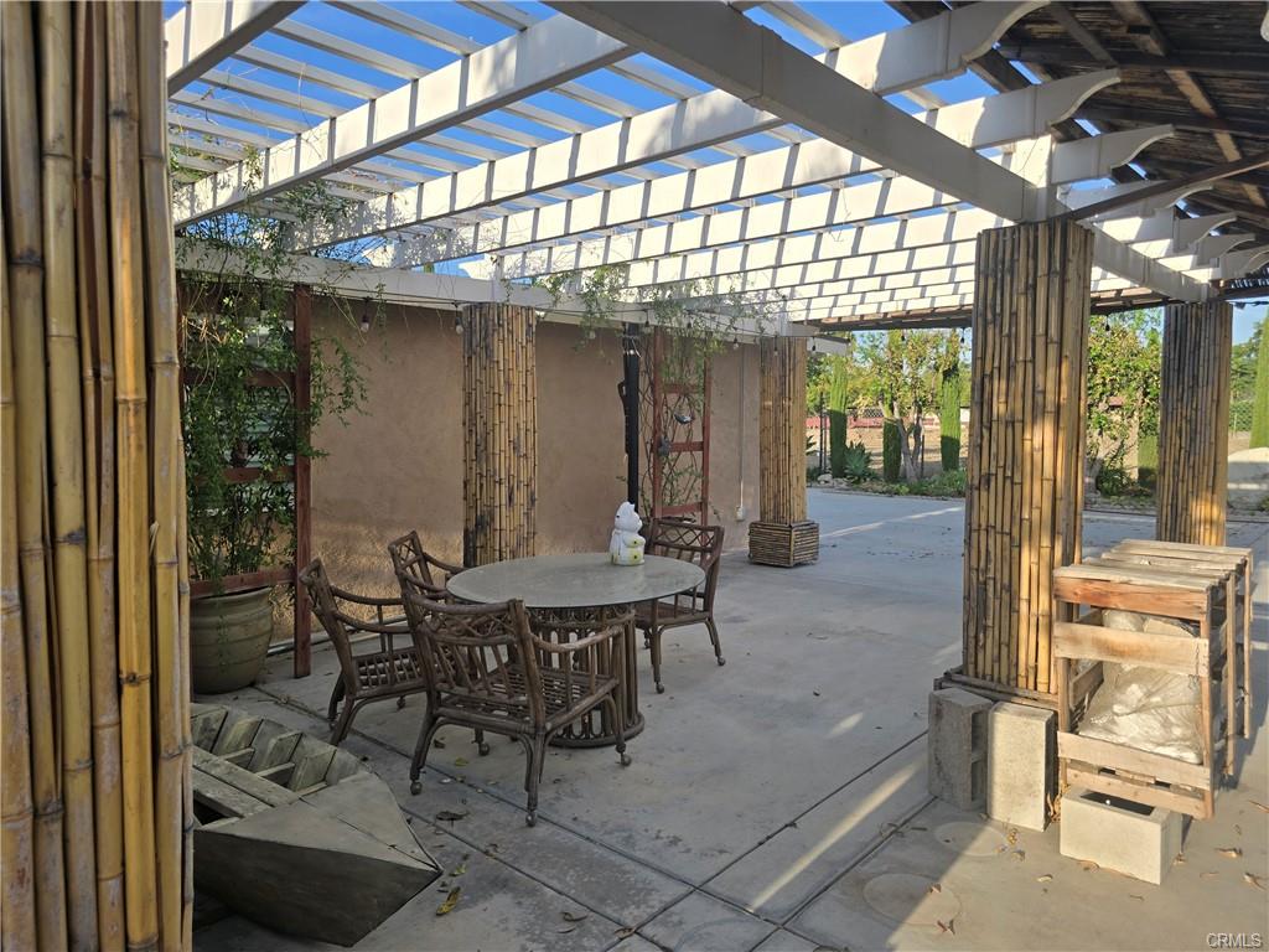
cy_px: 476
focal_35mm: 23
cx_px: 634
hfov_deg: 73.9
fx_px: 843
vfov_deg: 58.9
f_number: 1.7
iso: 12
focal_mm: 6.3
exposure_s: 1/673
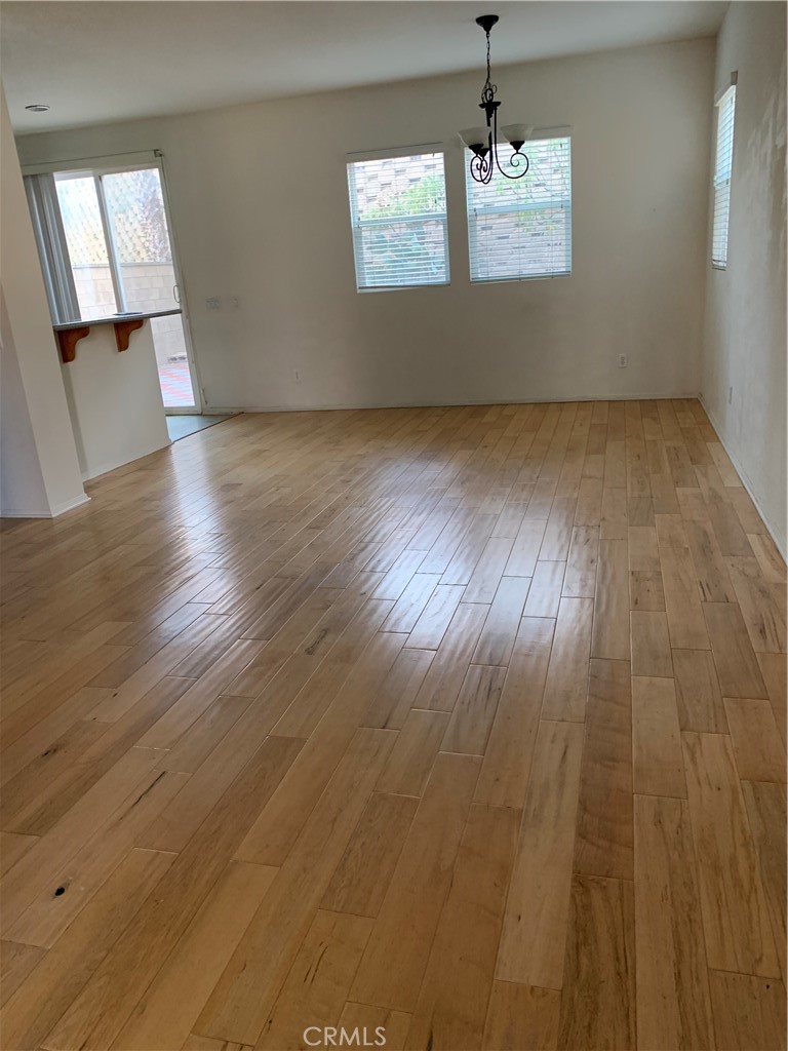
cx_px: 394
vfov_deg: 67.3
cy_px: 526
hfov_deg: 53.1
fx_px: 789
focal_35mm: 26
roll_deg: +3.5
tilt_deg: -18.3
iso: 200
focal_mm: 4.25
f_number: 1.8
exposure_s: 1/60
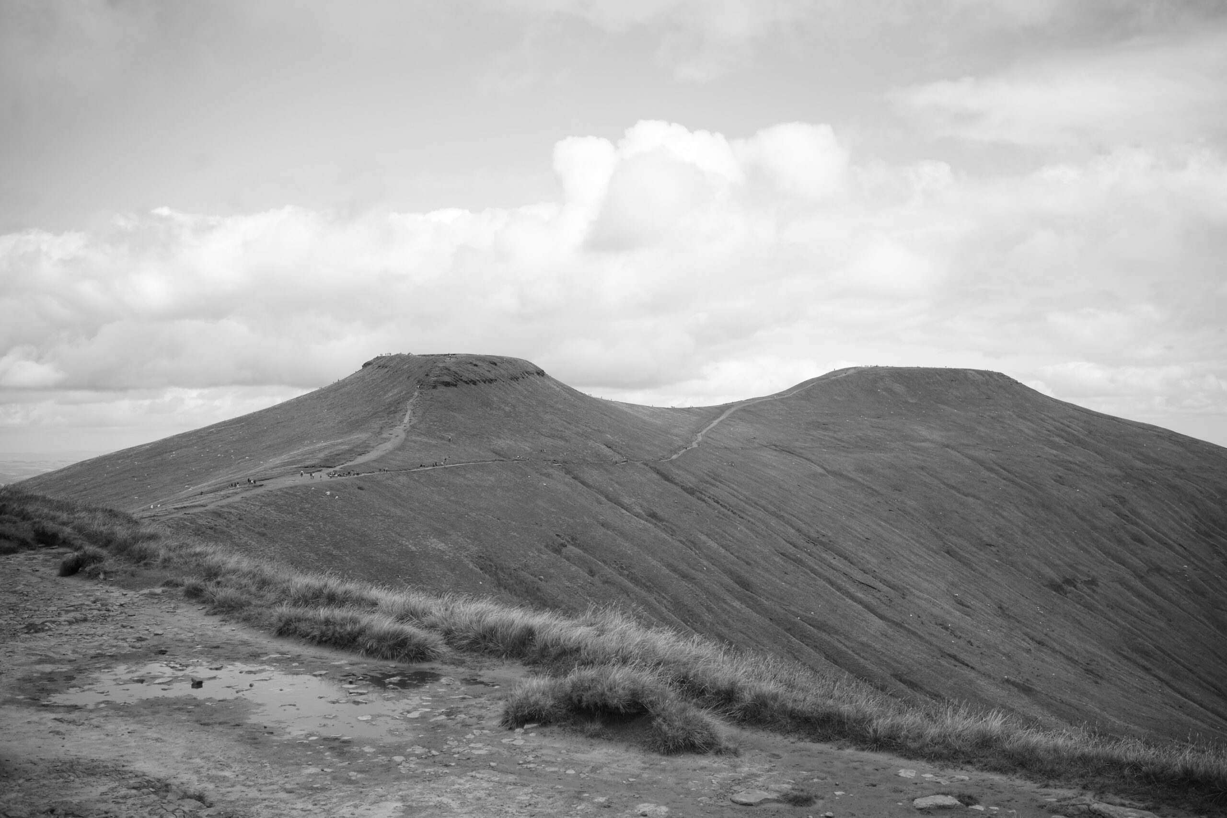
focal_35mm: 35
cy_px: 409
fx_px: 1193
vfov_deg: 37.9
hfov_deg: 54.4
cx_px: 614
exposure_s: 1/640
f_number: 5.6
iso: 160
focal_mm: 35
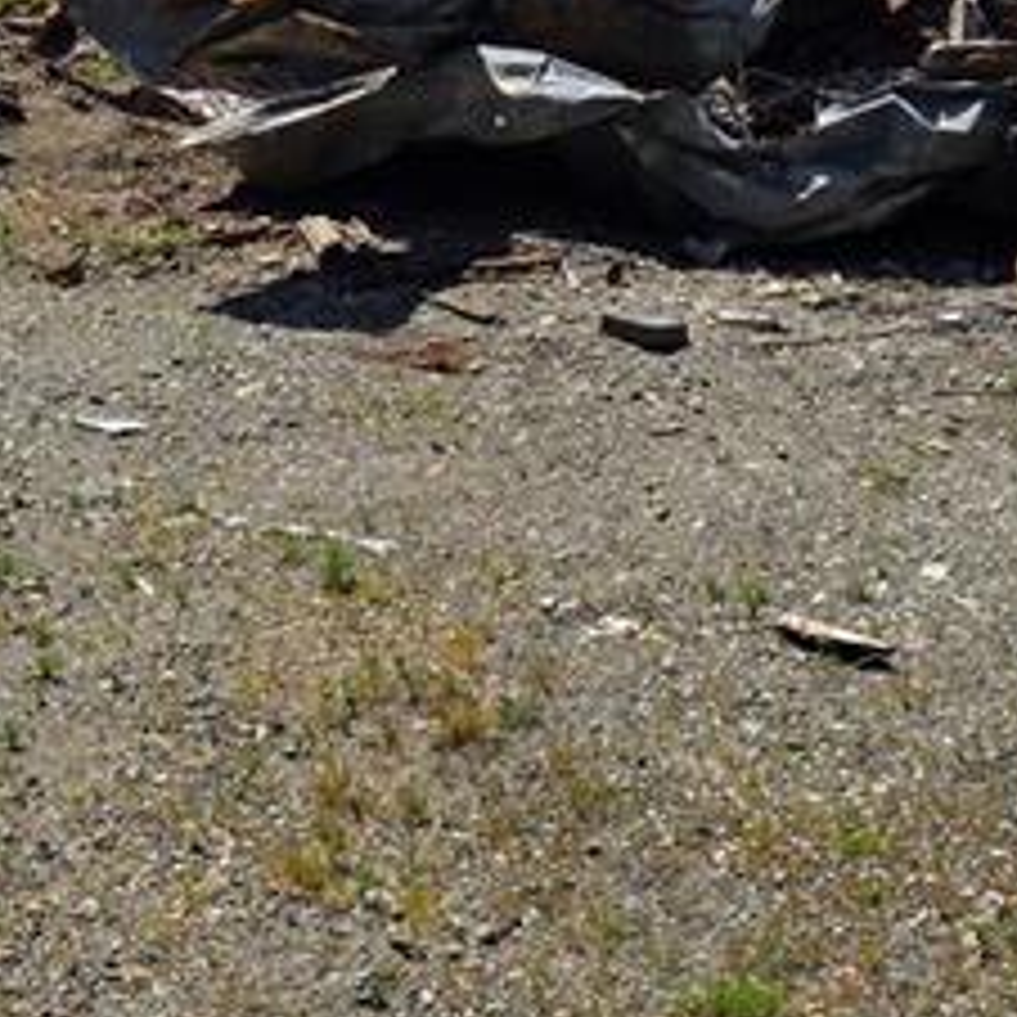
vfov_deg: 17.8
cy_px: -261
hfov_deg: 18.8
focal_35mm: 92
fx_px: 3058
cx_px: 284
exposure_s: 1/6809
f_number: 1.7
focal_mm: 6.3
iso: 80
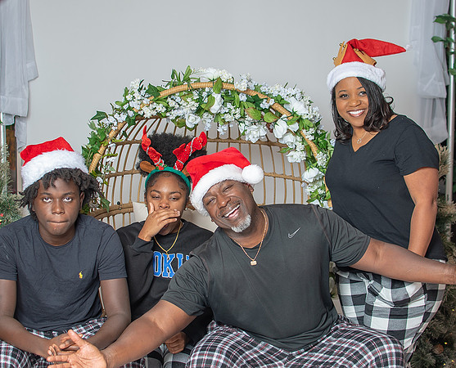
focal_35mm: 63
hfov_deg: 29.9
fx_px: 854
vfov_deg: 24.3
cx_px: 220
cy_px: 171
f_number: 3.2
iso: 100
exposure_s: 1/250
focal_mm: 35
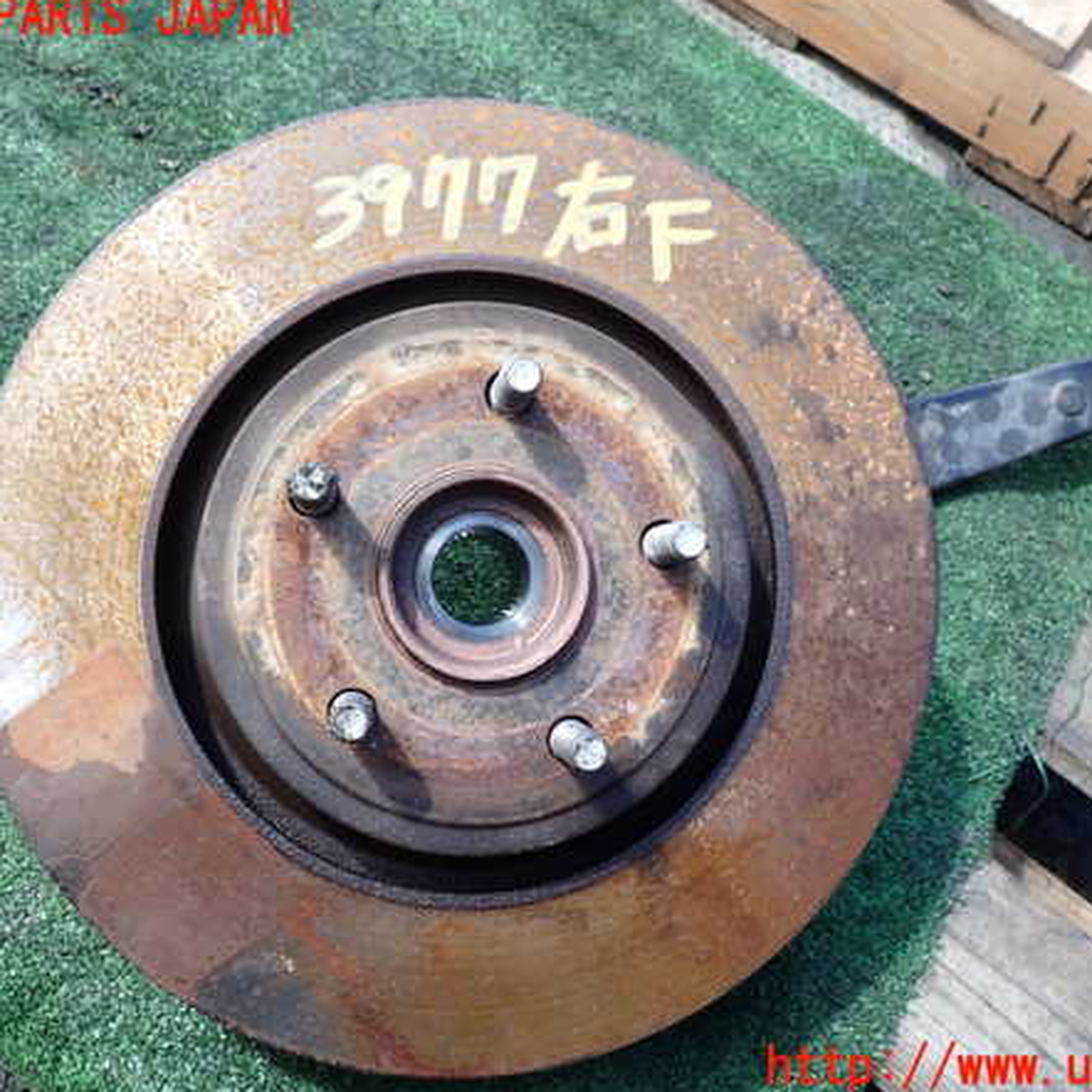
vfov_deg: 46.0
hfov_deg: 46.0
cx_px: 583
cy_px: 544
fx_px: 1285
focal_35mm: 36
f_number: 3.2
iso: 100
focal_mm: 5.4
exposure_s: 1/160
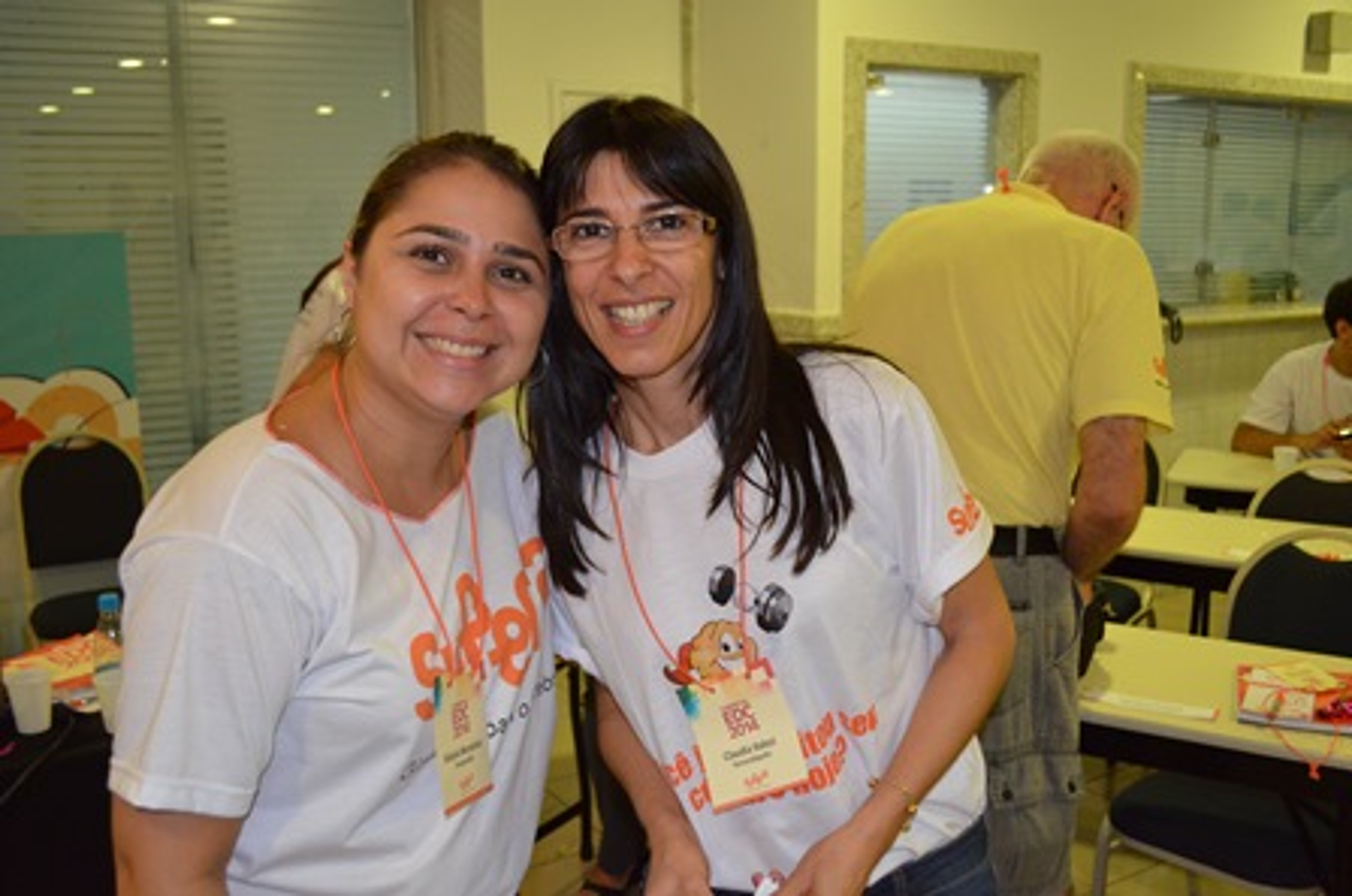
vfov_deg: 36.7
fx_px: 1350
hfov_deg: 53.2
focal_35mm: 36
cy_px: 448
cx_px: 676
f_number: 4
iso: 2500
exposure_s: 1/60
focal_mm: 24
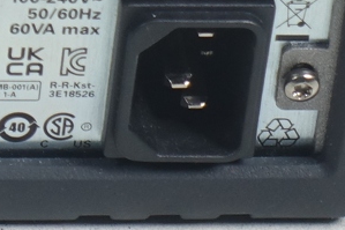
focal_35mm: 439
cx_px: -403
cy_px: -516
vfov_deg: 3.1
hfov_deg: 4.6
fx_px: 4205
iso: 125
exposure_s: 1/80
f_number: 4
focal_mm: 23.53
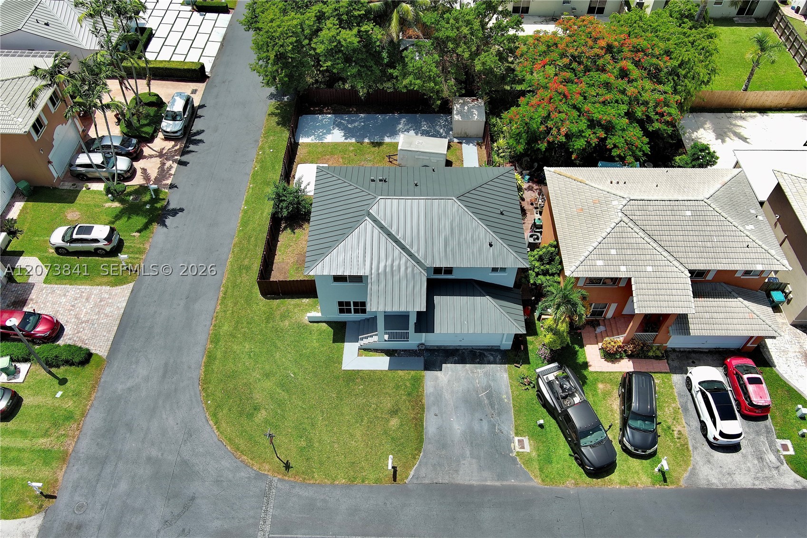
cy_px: 269
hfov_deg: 63.7
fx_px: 650
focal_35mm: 29
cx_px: 404
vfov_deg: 45.0
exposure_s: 1/1248
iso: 100
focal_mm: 10.57
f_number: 2.8
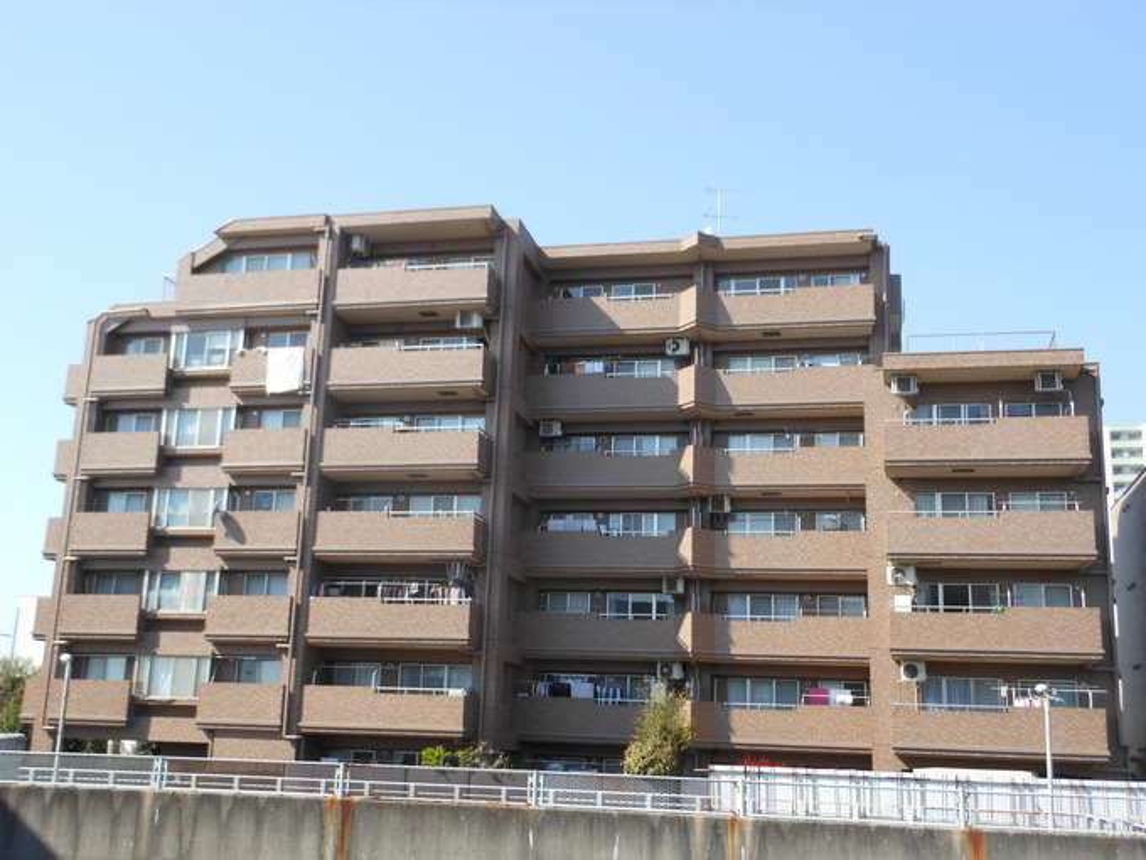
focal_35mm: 39
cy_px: 430
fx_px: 1291
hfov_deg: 47.9
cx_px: 573
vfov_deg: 36.8
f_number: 4.3
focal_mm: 6.9
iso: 80
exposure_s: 1/250
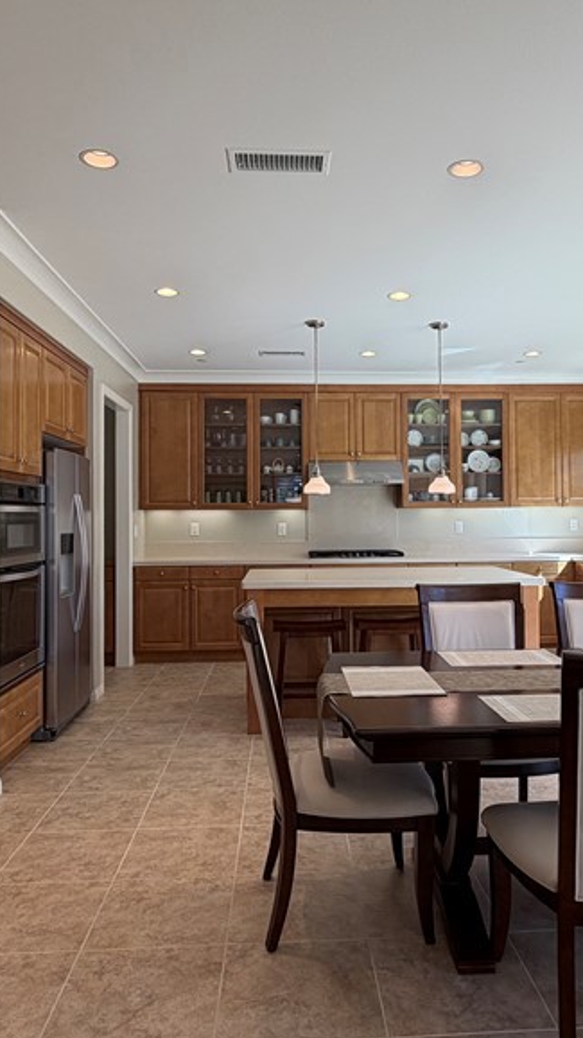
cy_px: 503
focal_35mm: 27
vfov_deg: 69.8
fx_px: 742
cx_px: 332
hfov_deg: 42.8
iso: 40
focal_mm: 2.22
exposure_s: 1/120
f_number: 2.2
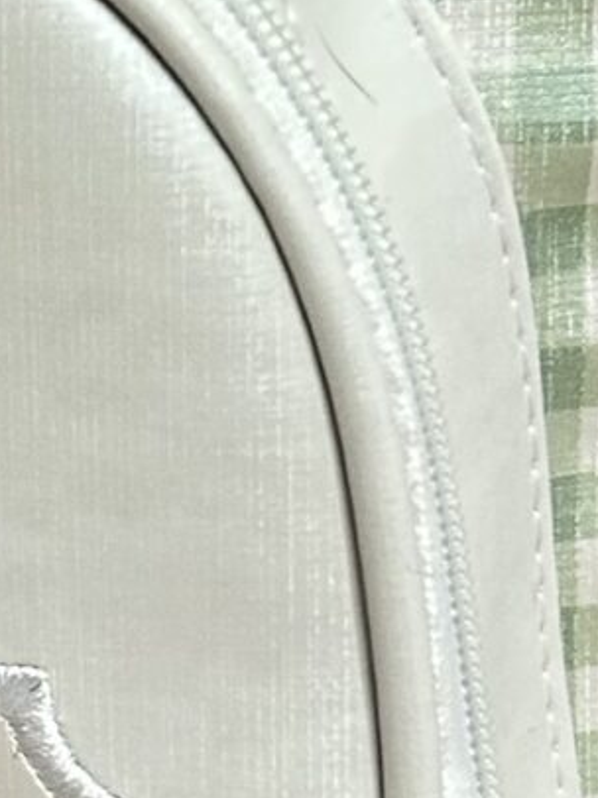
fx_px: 3781
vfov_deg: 12.1
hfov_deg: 8.9
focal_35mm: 164
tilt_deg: -19.3
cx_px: -181
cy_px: 425
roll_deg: +2.1
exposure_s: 1/60
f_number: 1.5
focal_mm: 5.7
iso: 250
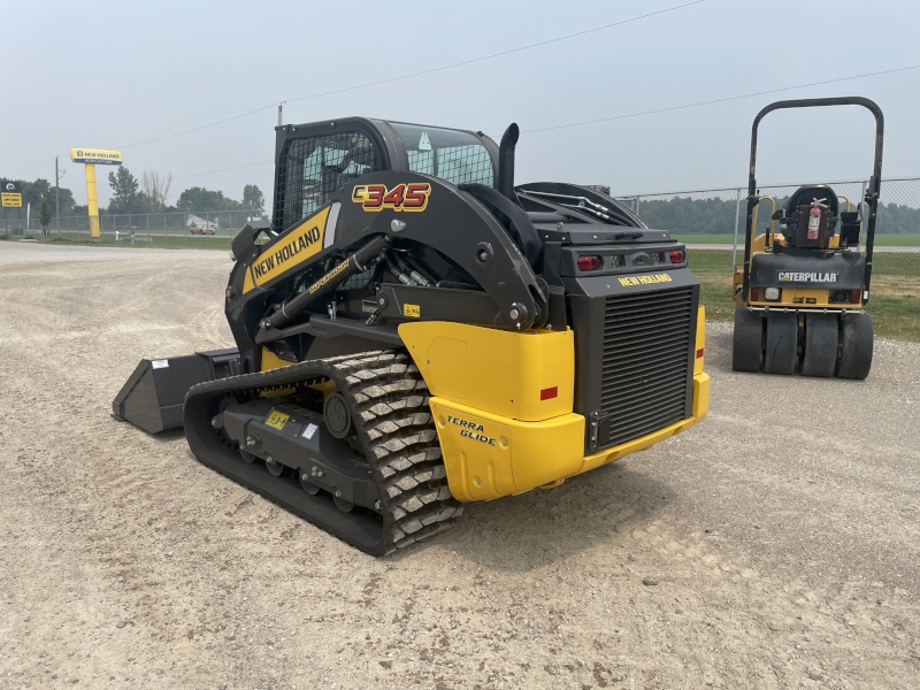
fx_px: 691
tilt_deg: -4.7
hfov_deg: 67.3
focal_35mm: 26
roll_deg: -1.0
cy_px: 345
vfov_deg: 53.1
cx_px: 460
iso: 32
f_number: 1.6
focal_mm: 4.2
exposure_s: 1/3610
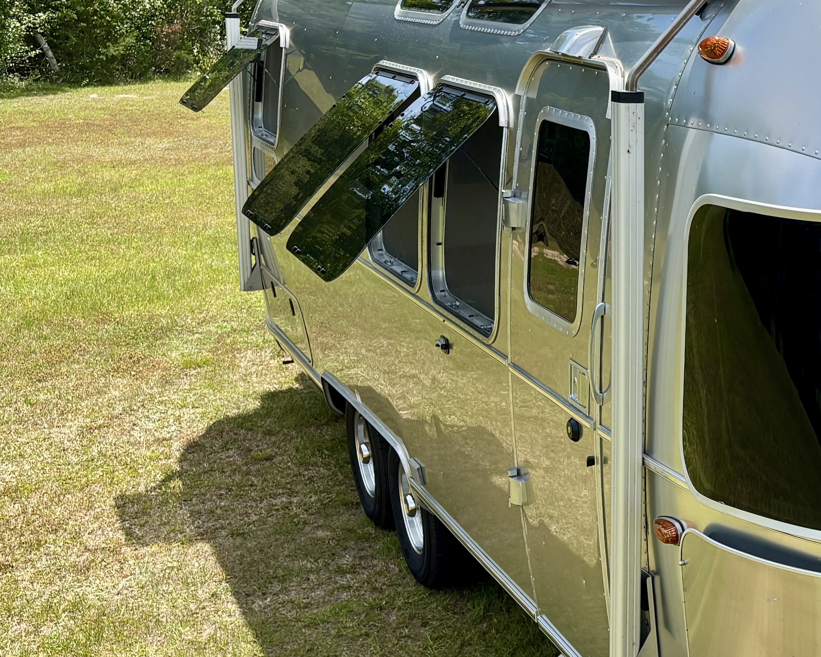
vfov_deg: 24.6
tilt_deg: -15.5
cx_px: 807
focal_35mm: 62
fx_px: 1507
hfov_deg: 28.7
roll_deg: -0.7
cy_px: 349
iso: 50
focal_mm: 5.96
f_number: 1.6
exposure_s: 1/2151
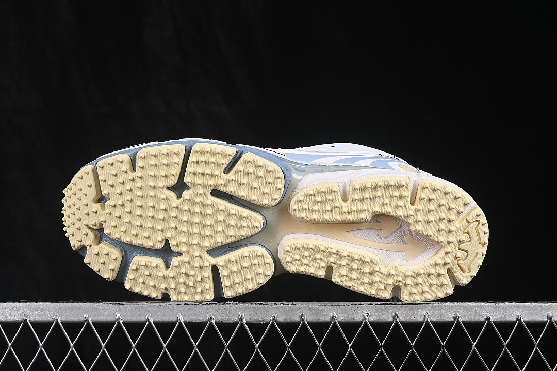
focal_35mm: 75
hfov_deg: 27.0
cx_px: 278
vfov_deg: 18.2
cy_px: 186
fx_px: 1160
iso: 160
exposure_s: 1/80
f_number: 8
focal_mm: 50
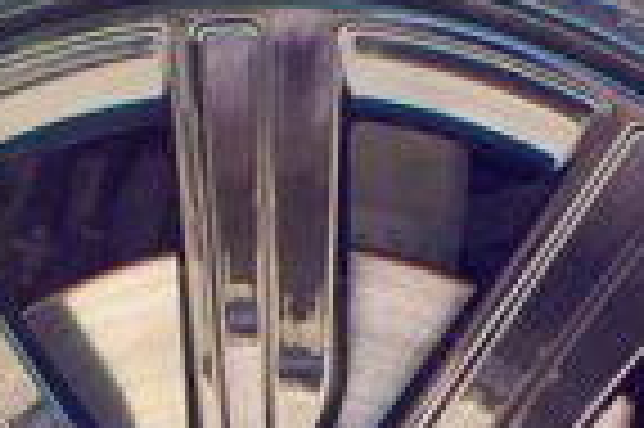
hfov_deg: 6.2
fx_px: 5986
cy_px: 786
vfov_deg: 4.1
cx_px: 257
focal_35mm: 335
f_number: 8
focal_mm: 50
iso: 2000
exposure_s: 1/250
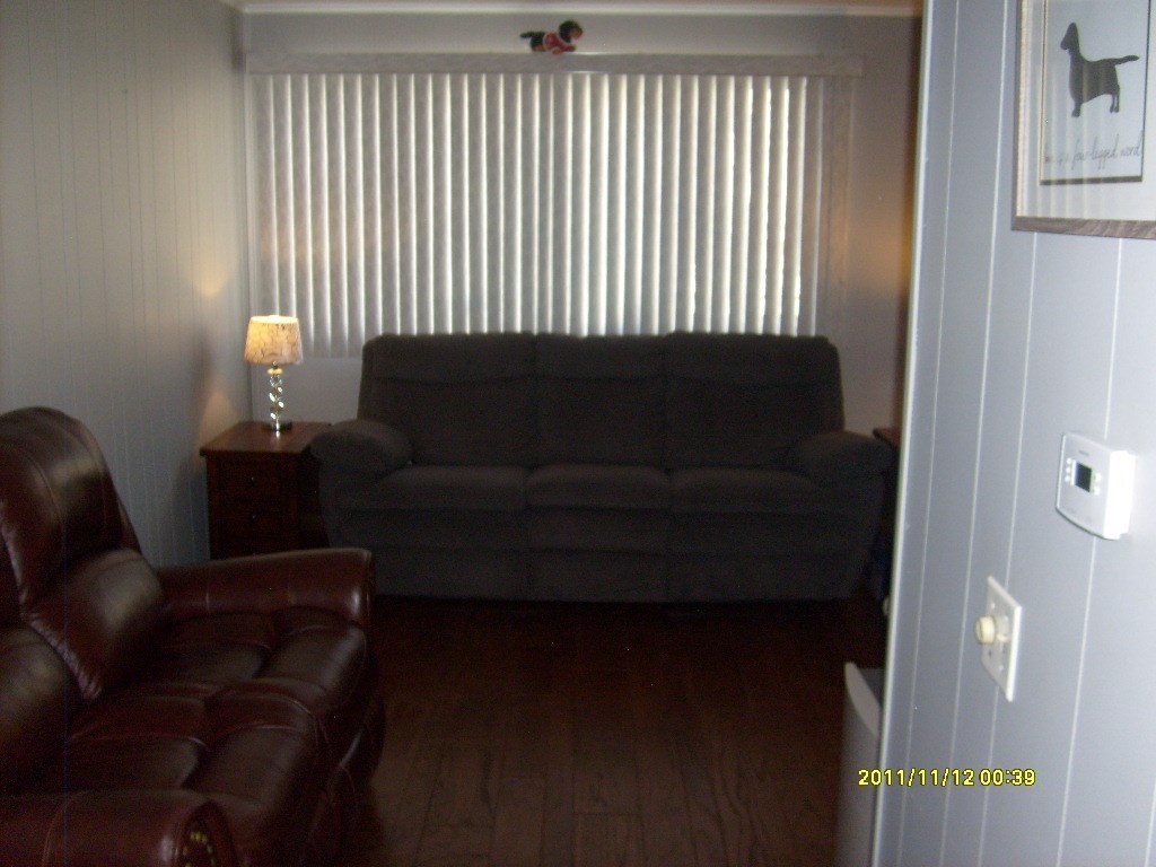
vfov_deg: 40.7
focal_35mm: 35
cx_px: 578
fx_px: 1169
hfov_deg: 52.6
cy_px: 434
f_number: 2.8
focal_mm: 5.8
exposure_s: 1/45
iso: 100
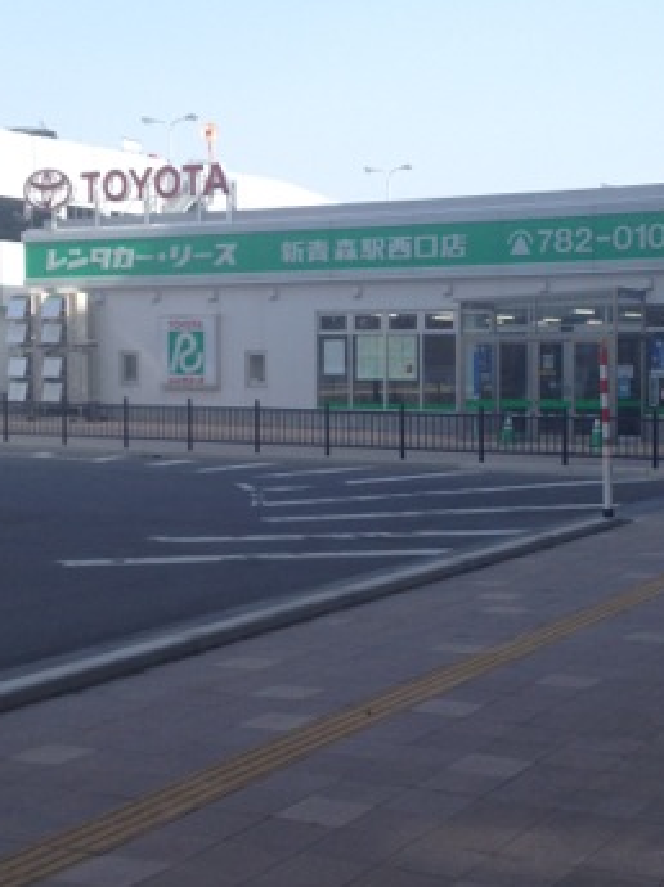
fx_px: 1666
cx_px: 371
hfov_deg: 22.5
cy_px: 440
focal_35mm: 65
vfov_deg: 29.9
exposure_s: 1/935
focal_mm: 4.28
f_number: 2.4
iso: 64
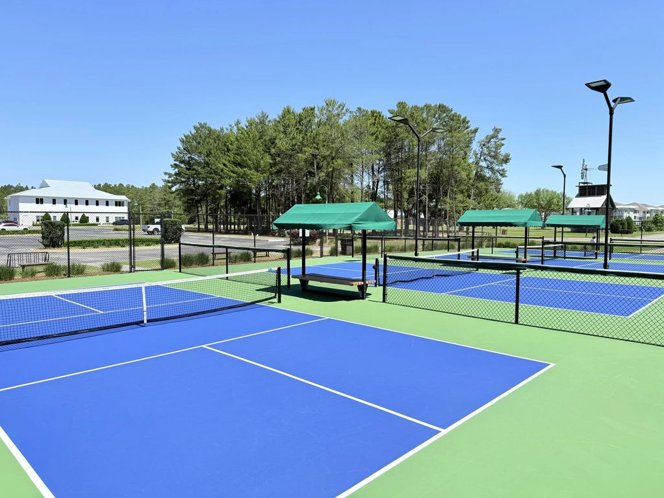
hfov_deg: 71.6
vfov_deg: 56.8
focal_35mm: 24
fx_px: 460
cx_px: 332
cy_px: 249
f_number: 1.78
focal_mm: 6.76
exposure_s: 1/4673
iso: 80
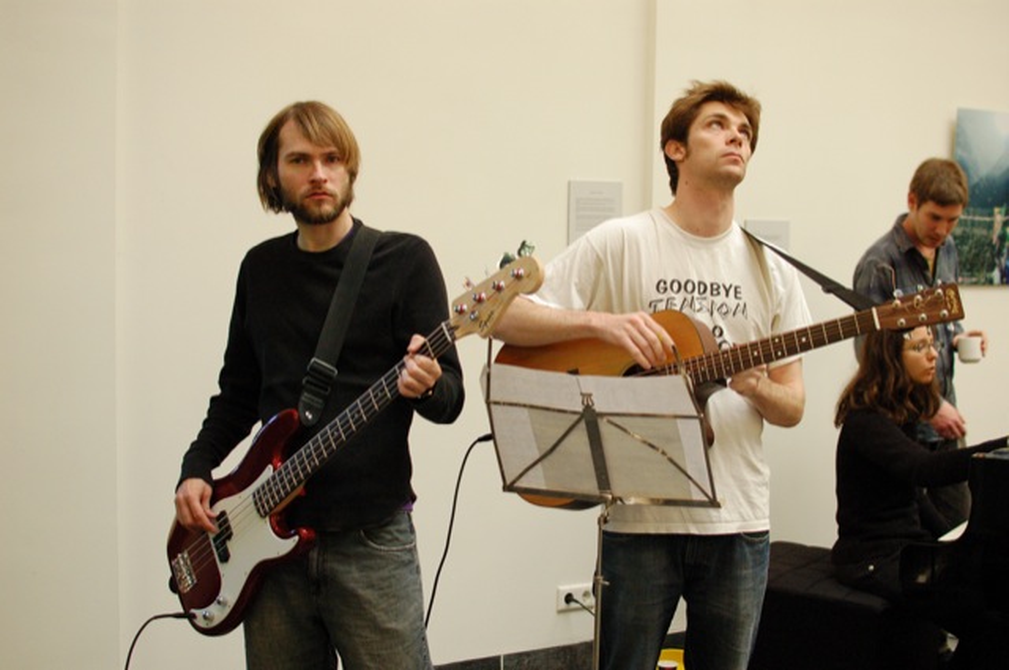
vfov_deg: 25.7
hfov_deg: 37.9
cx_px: 504
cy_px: 335
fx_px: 1470
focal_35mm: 52
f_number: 3.2
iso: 1600
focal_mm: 35
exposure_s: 1/40
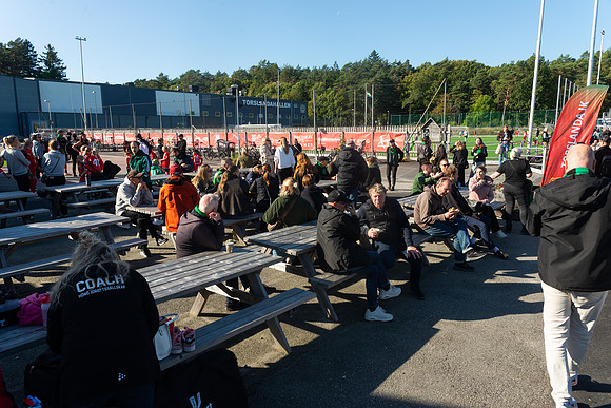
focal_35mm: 25
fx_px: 419
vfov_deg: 51.9
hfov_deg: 72.2
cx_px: 306
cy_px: 204
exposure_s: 1/320
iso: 220
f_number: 8
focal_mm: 24
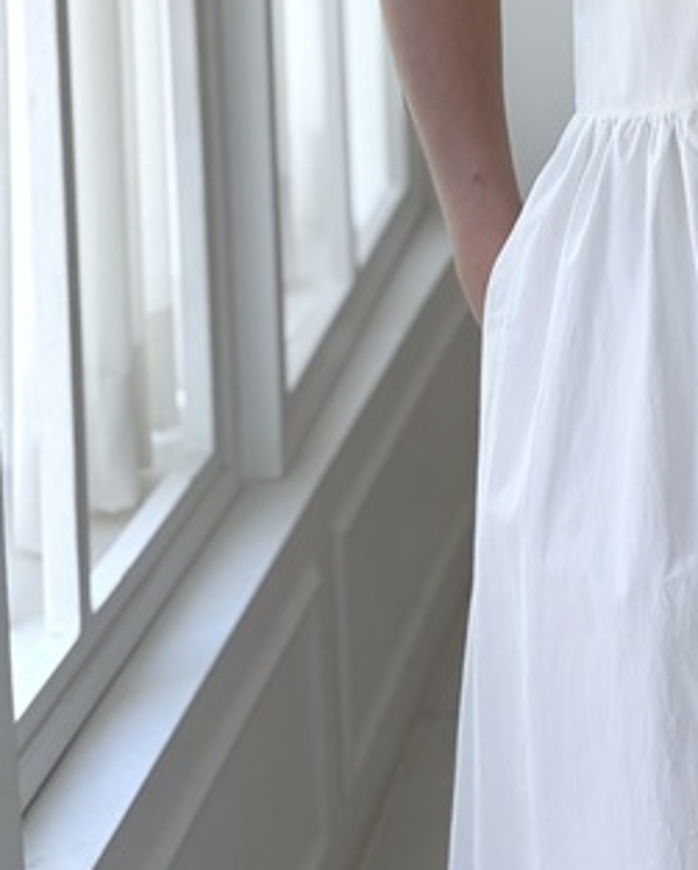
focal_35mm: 81
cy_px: -514
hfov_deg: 17.9
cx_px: 859
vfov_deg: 19.7
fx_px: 2089
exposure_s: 1/120
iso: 64
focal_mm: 5.96
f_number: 1.6
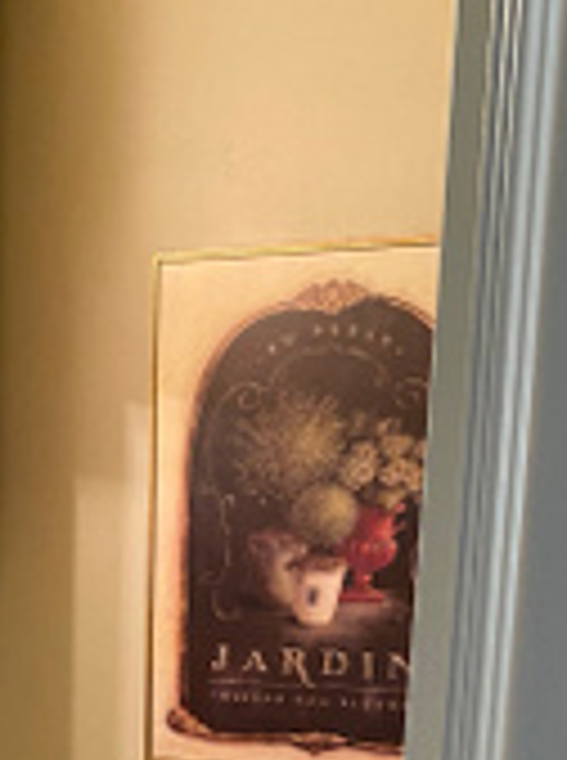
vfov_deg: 24.1
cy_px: 895
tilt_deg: -12.5
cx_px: 22
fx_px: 1622
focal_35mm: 74
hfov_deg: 19.3
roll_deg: -0.9
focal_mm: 4.25
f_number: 1.8
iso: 320
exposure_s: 1/60
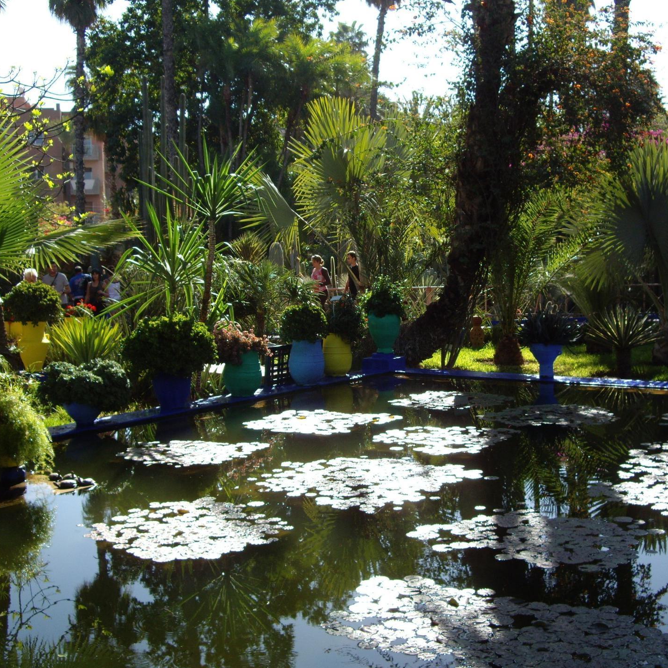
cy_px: 334
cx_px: 366
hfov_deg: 37.5
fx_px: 982
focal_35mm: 45
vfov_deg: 37.6
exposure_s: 1/640
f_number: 2.8
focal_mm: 7.9
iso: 100
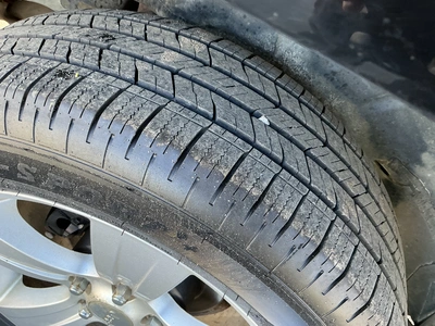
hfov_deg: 63.4
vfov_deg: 49.7
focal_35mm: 28
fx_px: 352
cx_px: 218
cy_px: 163
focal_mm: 3
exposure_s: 1/99
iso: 64
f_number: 1.8
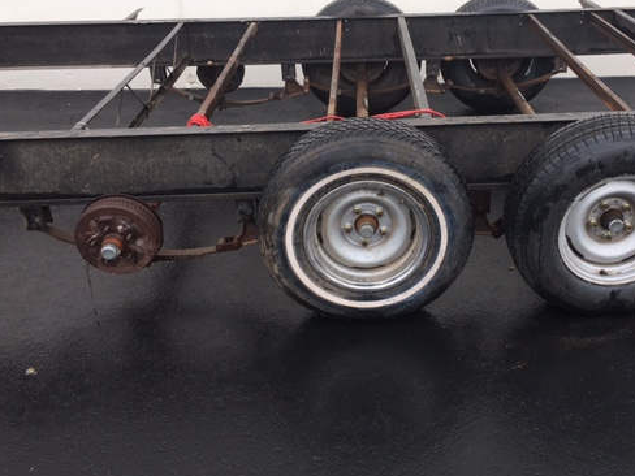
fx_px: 697
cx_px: 393
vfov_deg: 37.6
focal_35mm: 38
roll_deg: -0.6
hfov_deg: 48.6
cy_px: 194
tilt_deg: -21.8
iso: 25
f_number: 2.2
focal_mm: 4.15
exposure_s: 1/120
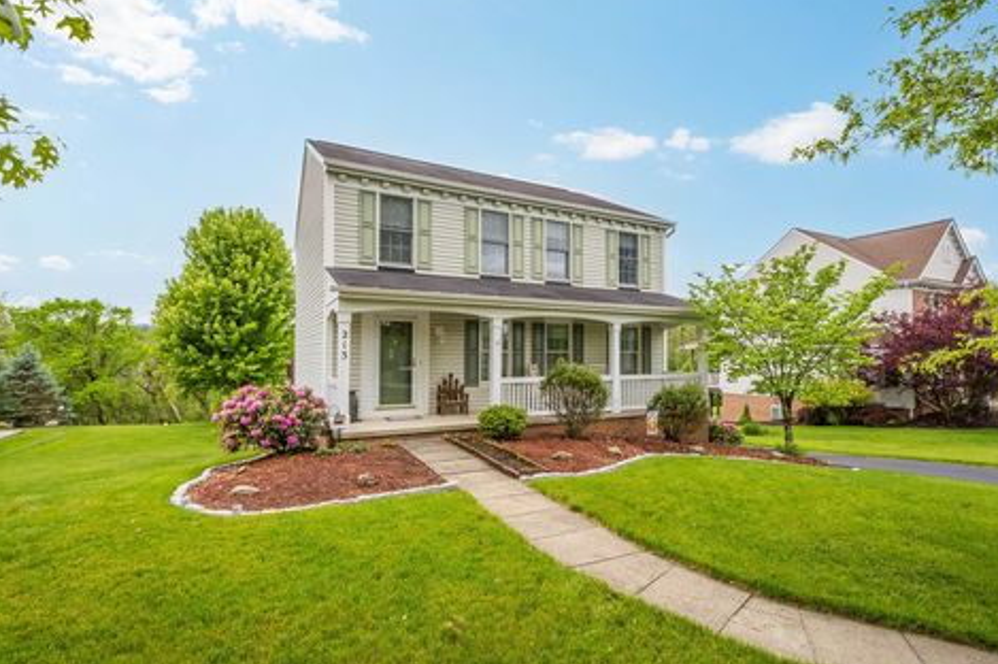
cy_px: 337
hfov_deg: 96.8
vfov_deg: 73.7
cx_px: 496
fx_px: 443
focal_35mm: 16
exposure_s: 1/250
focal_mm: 10
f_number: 6.3
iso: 100
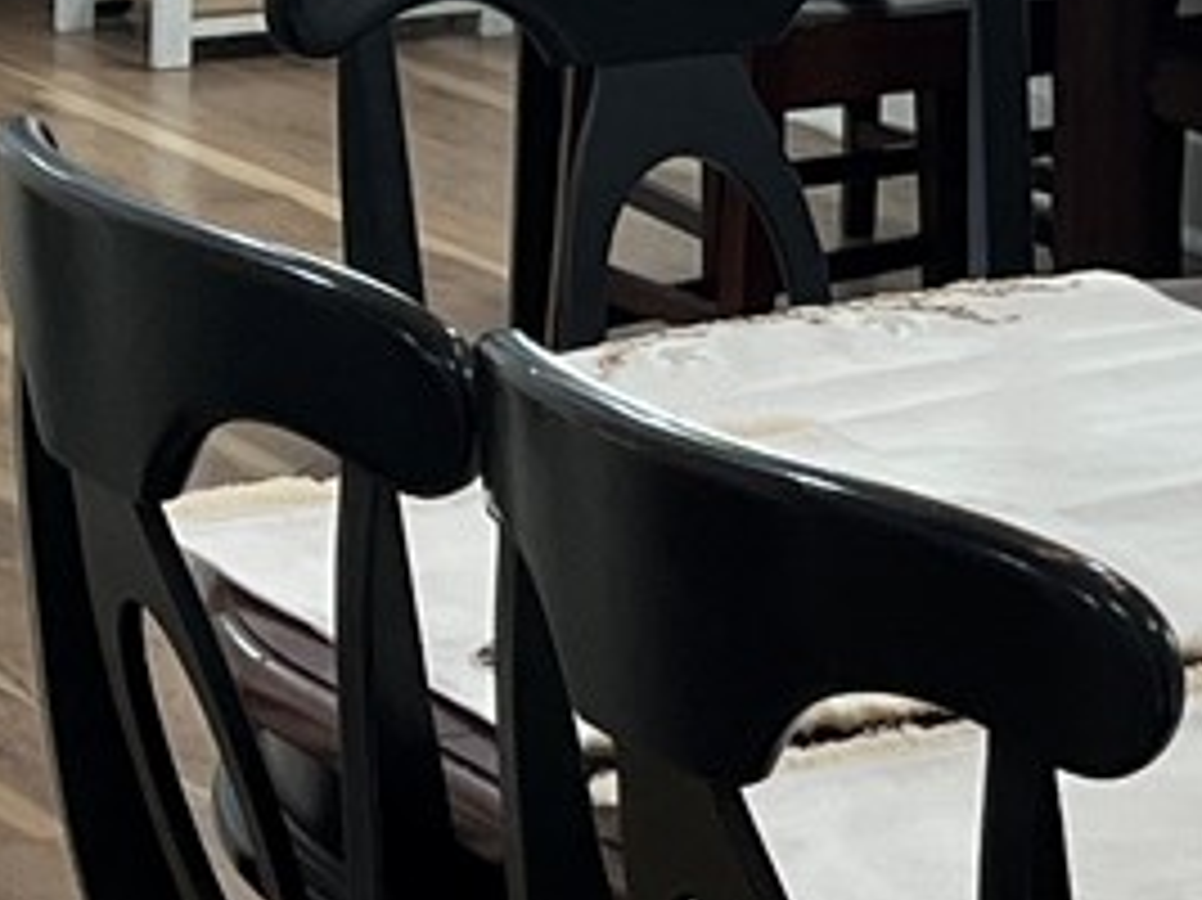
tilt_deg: -4.1
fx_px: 6490
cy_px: -648
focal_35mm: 187
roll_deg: -2.0
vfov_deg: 7.7
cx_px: 2688
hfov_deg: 9.6
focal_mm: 5.1
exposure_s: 1/120
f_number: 1.6
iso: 80
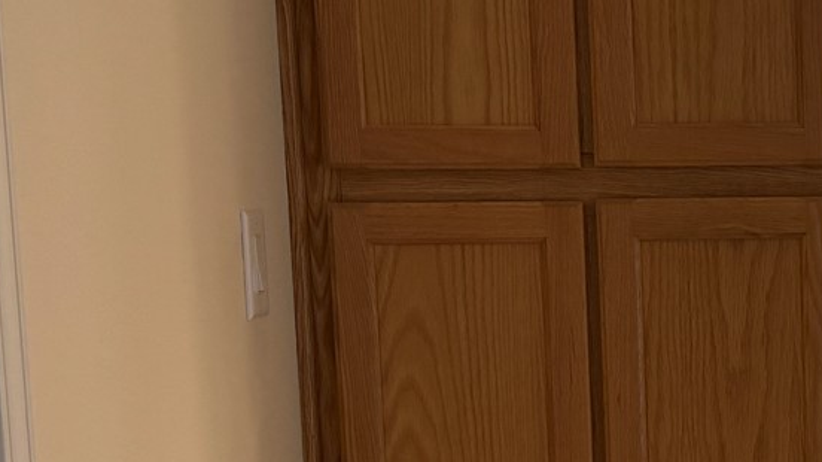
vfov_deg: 13.2
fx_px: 1983
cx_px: 960
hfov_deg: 21.9
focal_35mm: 91
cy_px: 405
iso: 200
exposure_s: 1/155
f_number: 1.78
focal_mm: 6.76
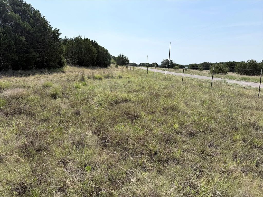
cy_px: 98
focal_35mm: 24
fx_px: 182
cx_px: 132
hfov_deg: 71.6
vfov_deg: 56.8
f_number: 1.78
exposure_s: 1/6711
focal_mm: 6.76
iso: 80
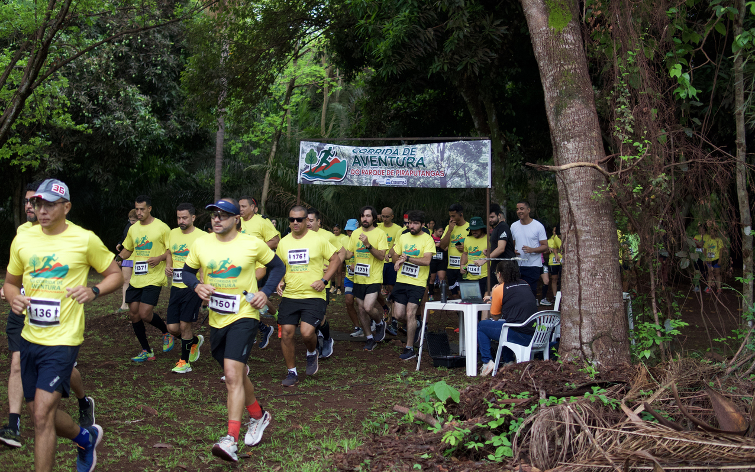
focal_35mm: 46
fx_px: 947
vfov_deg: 28.0
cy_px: 233
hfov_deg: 43.5
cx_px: 378
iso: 1000
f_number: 1.6
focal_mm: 30
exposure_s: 1/640
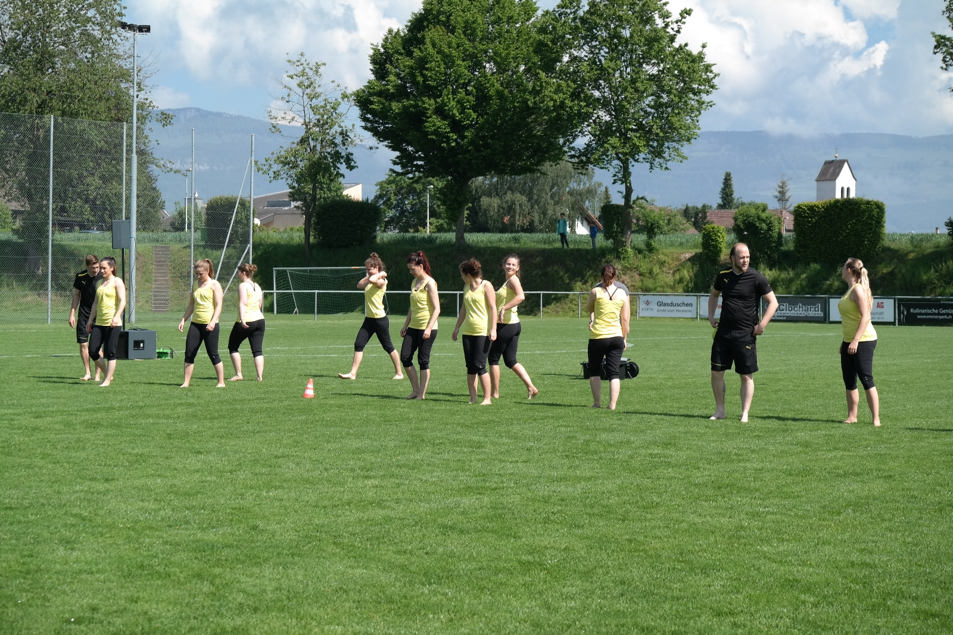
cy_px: 318
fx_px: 2038
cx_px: 476
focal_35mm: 77
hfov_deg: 26.3
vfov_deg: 17.7
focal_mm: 50
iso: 100
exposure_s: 1/320
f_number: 5.6
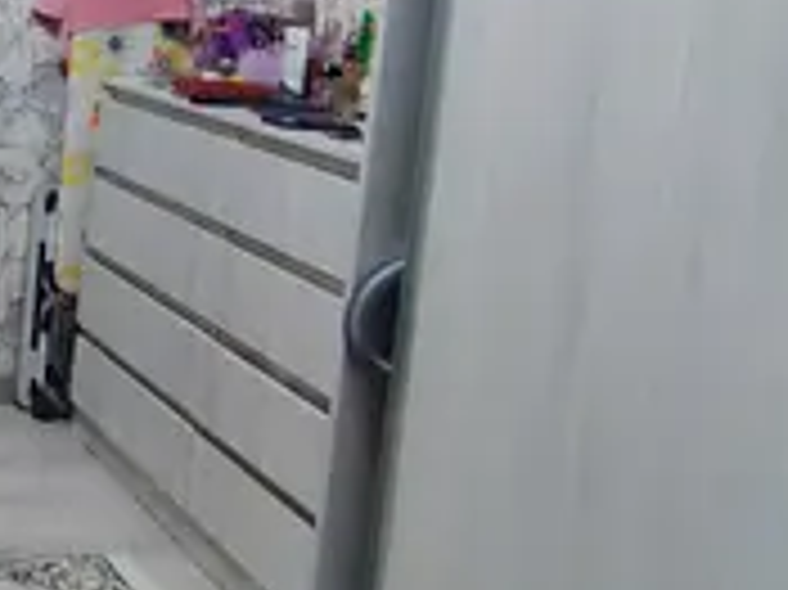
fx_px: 1251
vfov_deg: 25.3
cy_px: 11
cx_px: -351
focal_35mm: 55
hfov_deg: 26.6
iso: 346
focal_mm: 1.65
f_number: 2.2
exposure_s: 1/30
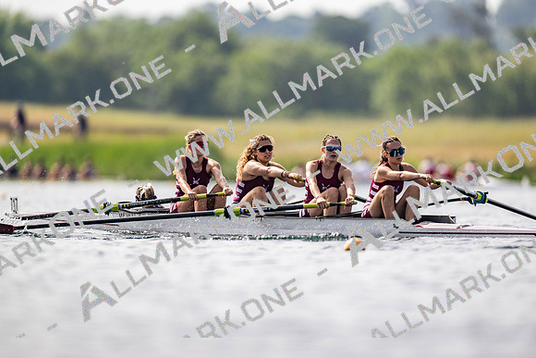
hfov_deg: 3.4
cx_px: 268
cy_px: 179
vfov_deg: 2.3
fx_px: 8940
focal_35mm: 600
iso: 140
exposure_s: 1/2500
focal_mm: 600
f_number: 4
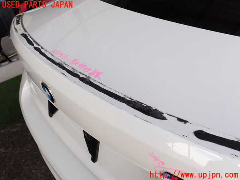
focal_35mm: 30
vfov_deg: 46.8
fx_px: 208
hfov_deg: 60.0
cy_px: 90
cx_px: 120
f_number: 3.2
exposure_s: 1/250
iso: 100
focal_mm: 5.4
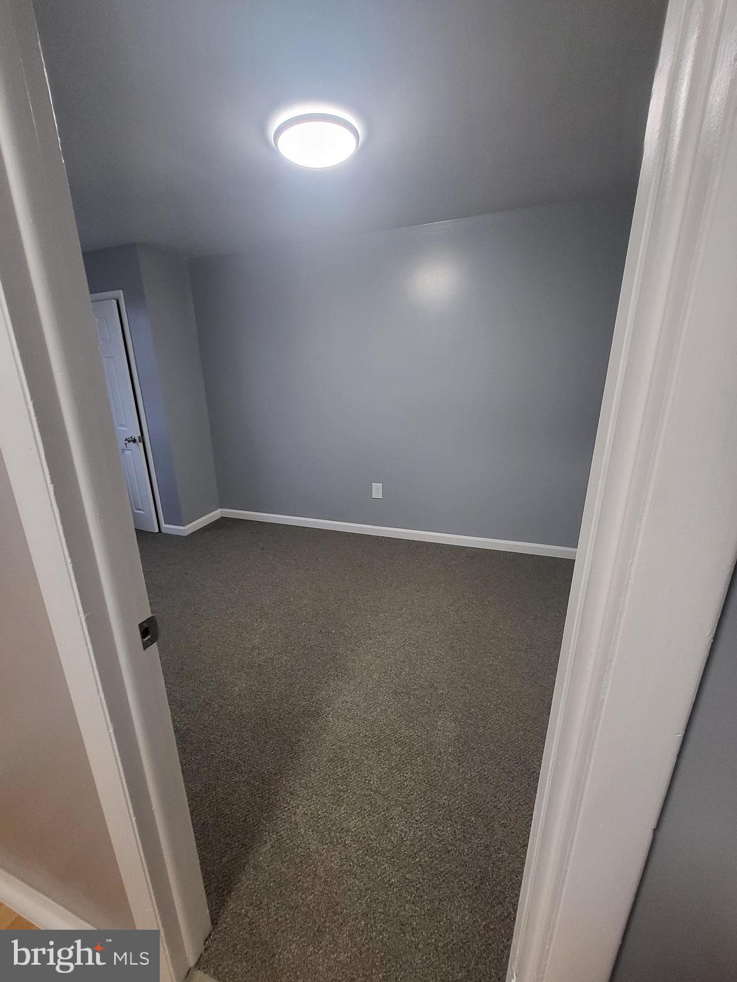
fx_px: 369
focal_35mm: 13
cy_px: 491
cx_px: 368
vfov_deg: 106.2
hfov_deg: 89.9
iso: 320
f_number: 2.2
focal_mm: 1.74
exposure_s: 1/40
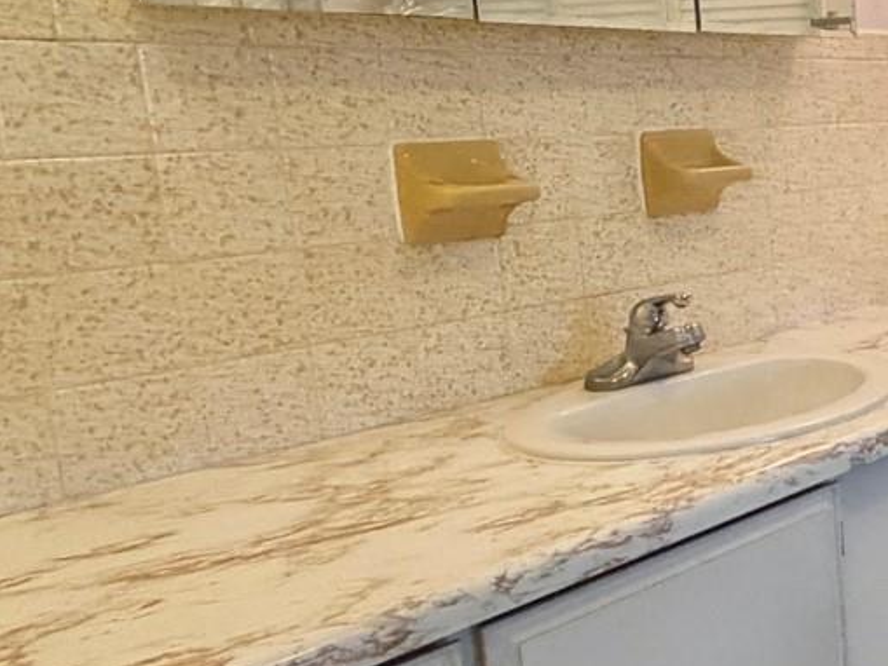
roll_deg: +0.5
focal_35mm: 44
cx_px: 1169
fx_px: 1129
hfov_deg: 32.0
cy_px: 284
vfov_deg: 32.8
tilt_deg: -8.9
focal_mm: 2.22
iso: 320
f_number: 2.2
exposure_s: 1/120
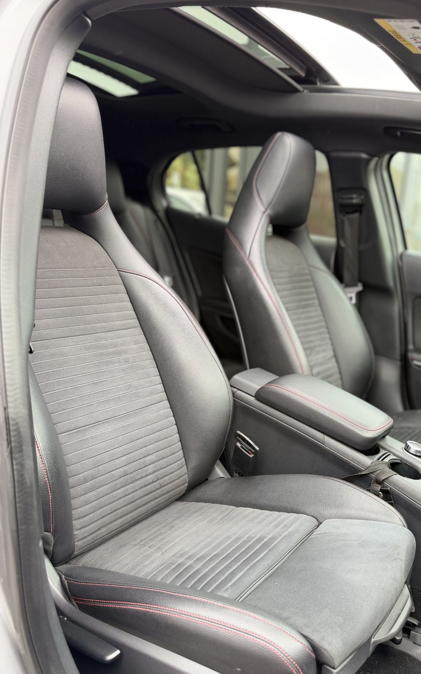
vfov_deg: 64.6
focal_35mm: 29
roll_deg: -5.7
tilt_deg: -11.8
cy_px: 352
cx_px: 271
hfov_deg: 42.7
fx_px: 532
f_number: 1.78
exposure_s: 1/176
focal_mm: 6.76
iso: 80
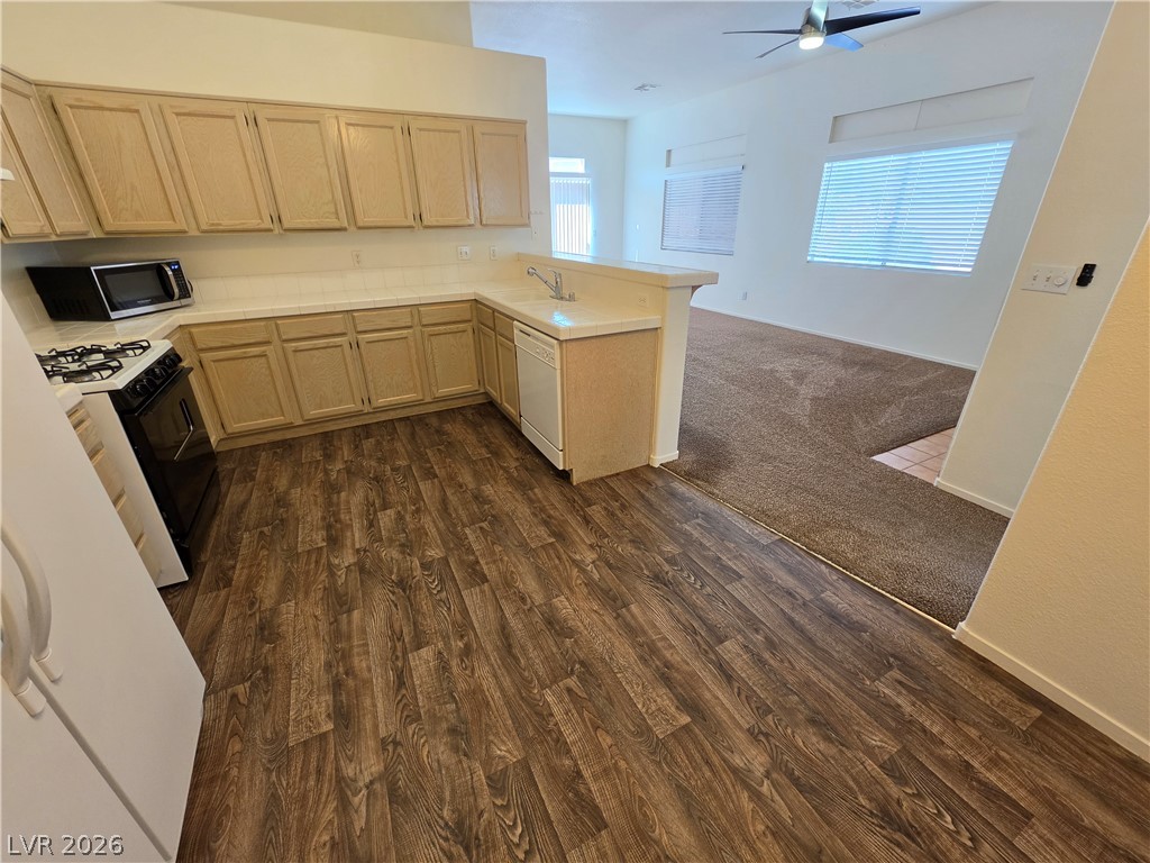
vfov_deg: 89.9
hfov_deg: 106.2
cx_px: 575
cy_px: 432
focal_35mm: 13
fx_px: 432
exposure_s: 1/120
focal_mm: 2.2
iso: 160
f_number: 1.9
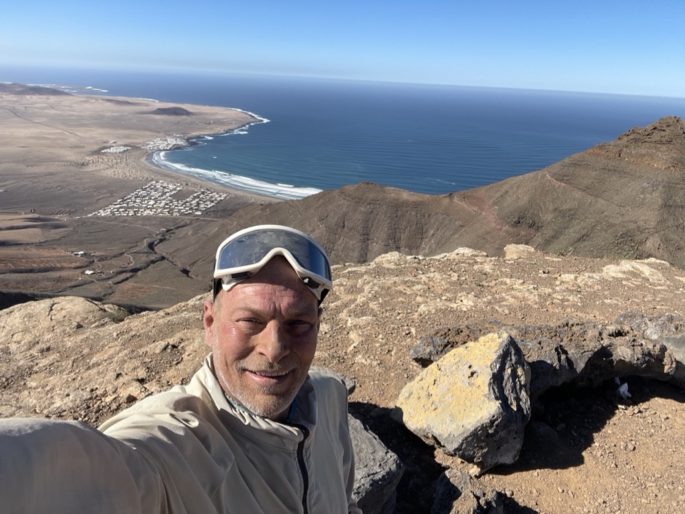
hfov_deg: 73.9
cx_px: 342
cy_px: 257
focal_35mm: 23
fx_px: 455
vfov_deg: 58.9
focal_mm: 2.71
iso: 25
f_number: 2.2
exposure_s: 1/1199
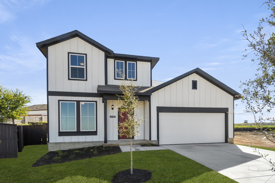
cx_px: 138
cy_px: 92
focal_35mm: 36
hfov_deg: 53.2
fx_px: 275
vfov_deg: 36.8
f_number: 8
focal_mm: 24
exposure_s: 1/1600
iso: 400
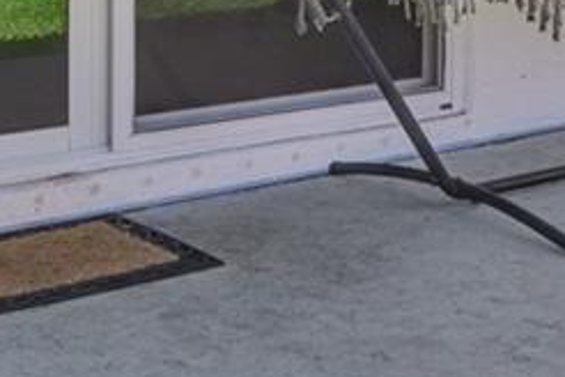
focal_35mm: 104
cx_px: 659
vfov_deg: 12.5
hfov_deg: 18.7
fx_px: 1632
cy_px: -205
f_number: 5
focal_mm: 16
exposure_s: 1/320
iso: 64
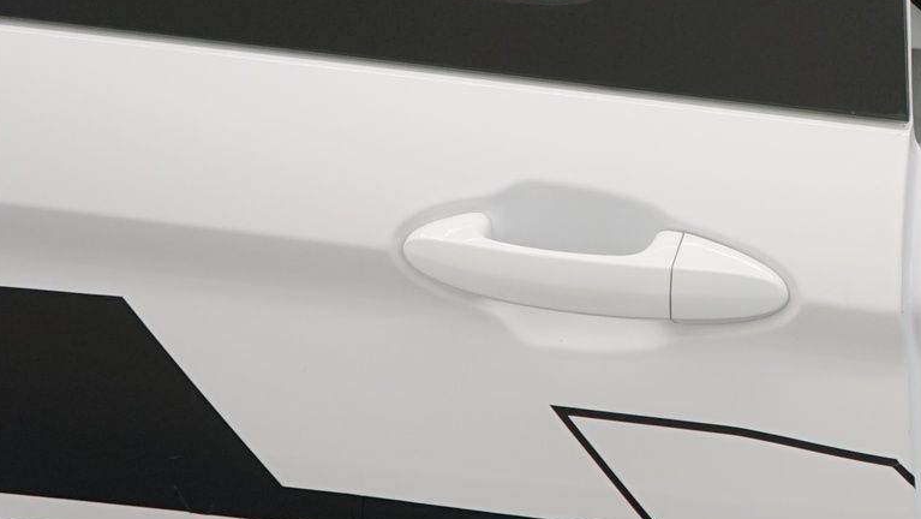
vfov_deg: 12.2
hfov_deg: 20.1
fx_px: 2418
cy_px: 86
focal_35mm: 99
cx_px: 1128
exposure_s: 1/160
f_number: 4
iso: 800
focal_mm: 29
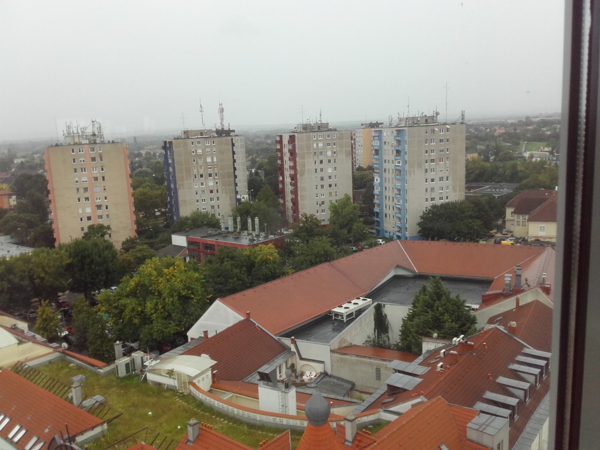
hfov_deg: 58.4
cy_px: 225
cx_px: 300
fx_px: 537
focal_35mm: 31
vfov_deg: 45.4
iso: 50
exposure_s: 1/190
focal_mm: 3.31
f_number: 2.2
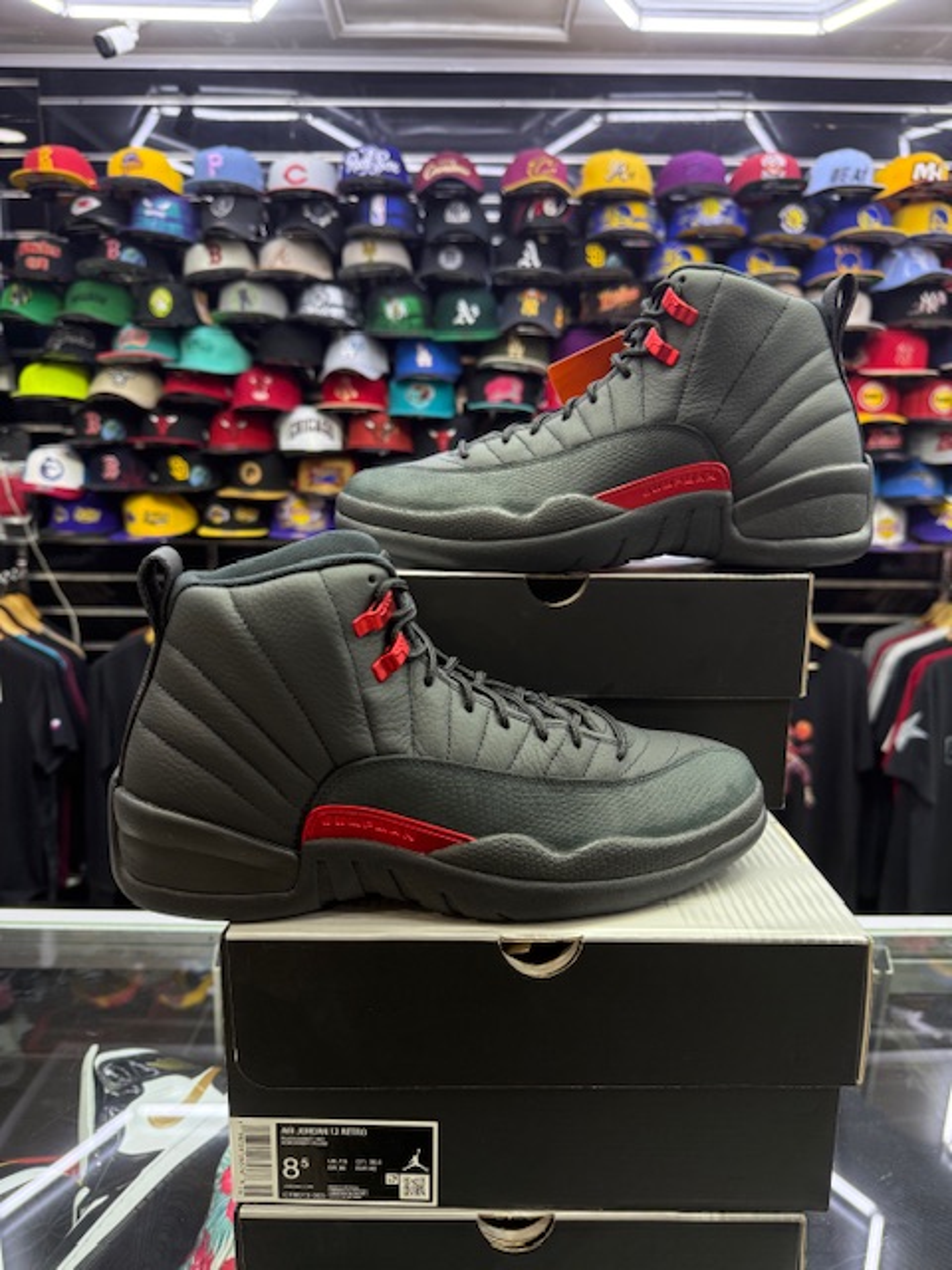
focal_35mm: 24
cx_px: 476
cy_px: 635
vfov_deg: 71.6
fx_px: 880
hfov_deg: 56.8
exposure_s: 1/100
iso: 160
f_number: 1.78
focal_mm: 6.76
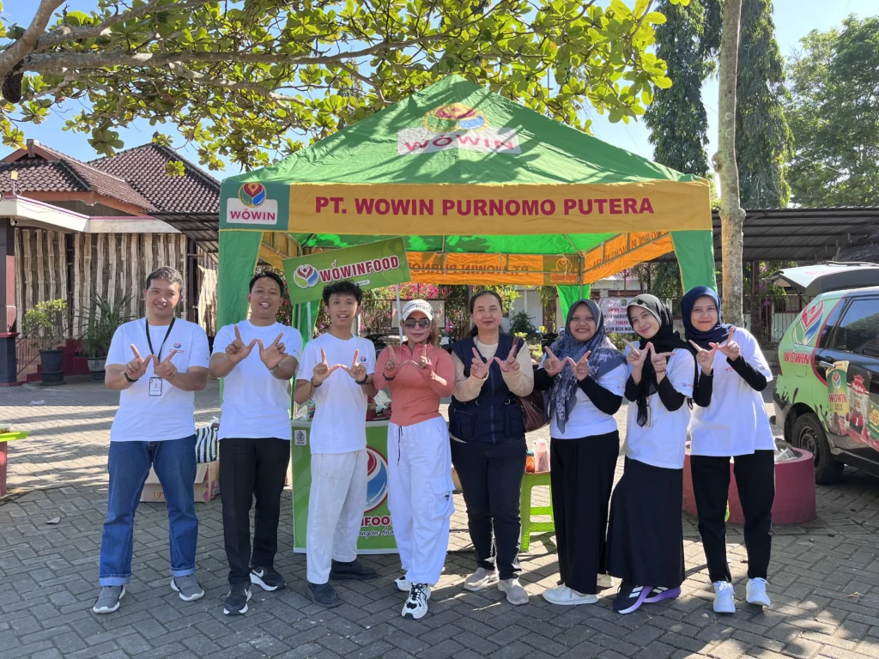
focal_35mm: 26
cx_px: 440
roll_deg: +0.3
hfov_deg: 67.3
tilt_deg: -0.7
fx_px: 660
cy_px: 330
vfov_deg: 53.1
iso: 50
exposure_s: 1/583
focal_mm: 5.1
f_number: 1.6
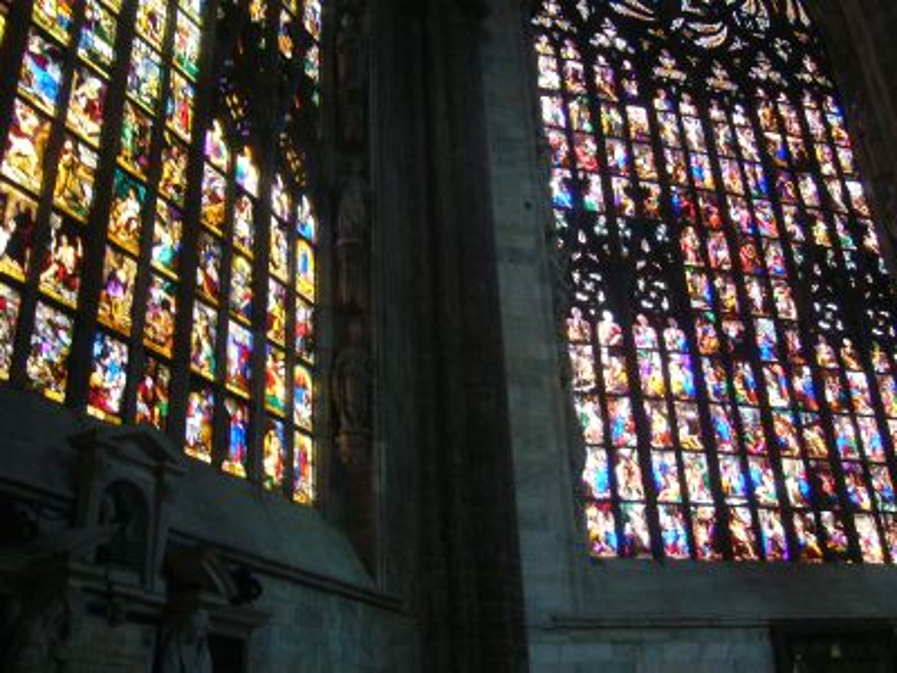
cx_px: 448
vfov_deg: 40.7
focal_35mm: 35
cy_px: 336
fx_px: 907
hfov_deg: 52.6
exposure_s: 1/8
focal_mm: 5.8
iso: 200
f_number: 2.8
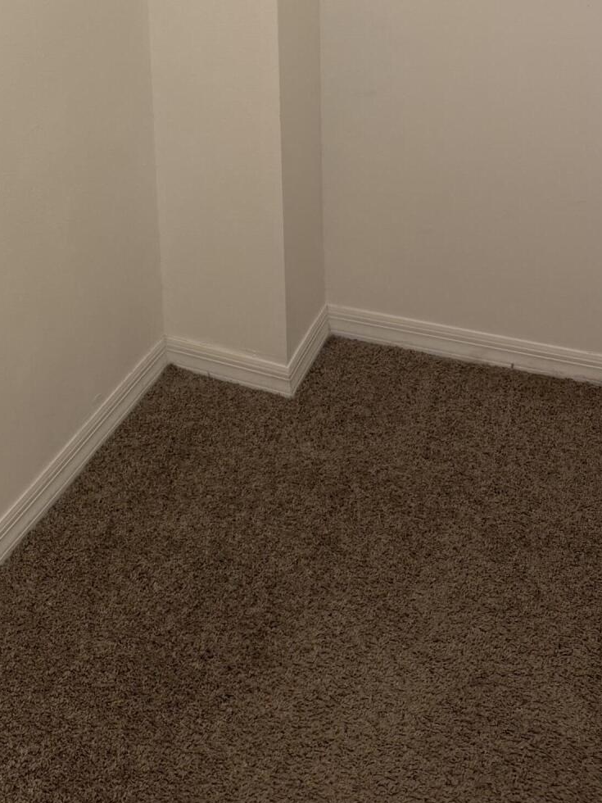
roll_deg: +4.1
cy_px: 20
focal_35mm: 49
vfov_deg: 35.6
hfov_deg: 28.8
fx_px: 1136
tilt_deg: -12.1
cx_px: 87
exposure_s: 1/60
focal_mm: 6.76
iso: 160
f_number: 1.78
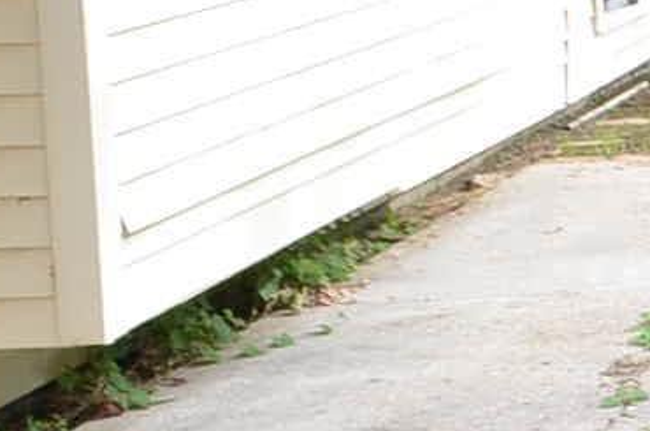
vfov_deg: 13.1
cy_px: -158
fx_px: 1802
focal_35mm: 100
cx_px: 1664
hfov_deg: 13.4
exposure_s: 1/160
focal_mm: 10
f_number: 6.3
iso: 200
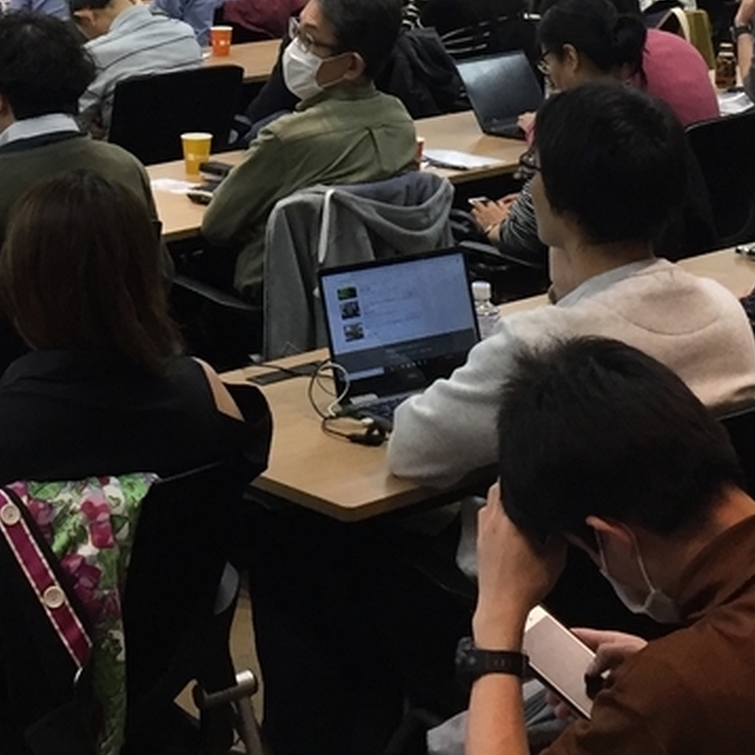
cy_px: -89
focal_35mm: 86
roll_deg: -0.8
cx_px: 211
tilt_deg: -4.1
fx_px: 2122
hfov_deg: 20.1
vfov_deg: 19.3
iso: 50
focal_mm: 4.15
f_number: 2.2
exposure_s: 1/30
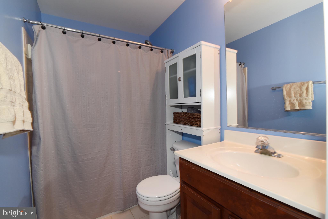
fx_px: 146
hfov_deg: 96.7
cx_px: 164
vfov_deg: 73.8
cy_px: 110
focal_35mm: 16
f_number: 7.1
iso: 1250
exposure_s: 1/80
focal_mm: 16
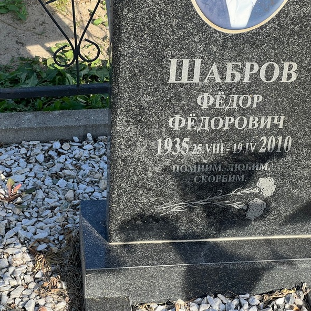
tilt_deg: -34.1
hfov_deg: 18.8
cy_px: 156
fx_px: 935
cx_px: 199
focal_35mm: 92
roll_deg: -0.8
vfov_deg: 18.9
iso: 32
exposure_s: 1/244
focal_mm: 9
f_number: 2.8
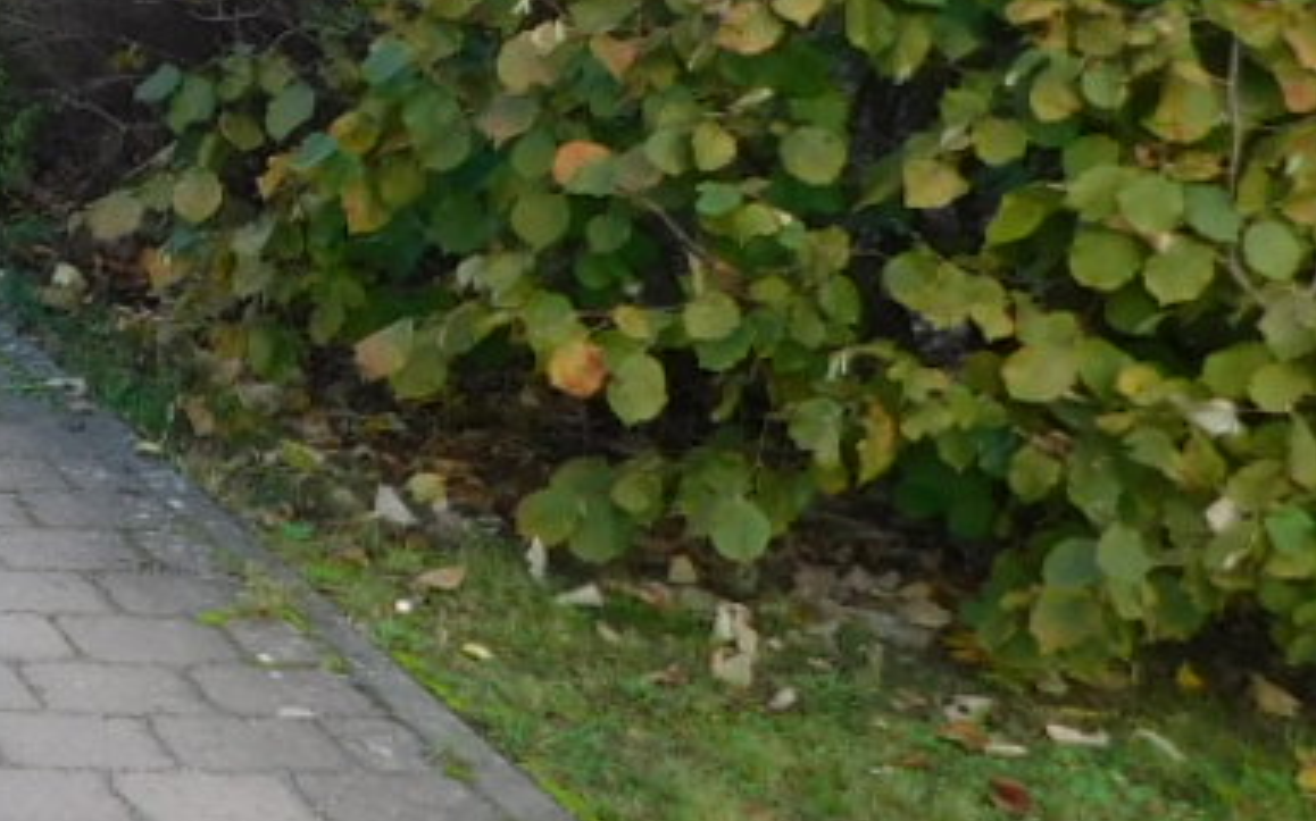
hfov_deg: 17.3
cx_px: -972
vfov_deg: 12.8
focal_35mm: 101
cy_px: 31
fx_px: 3621
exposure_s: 1/320
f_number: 3
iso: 125
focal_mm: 4
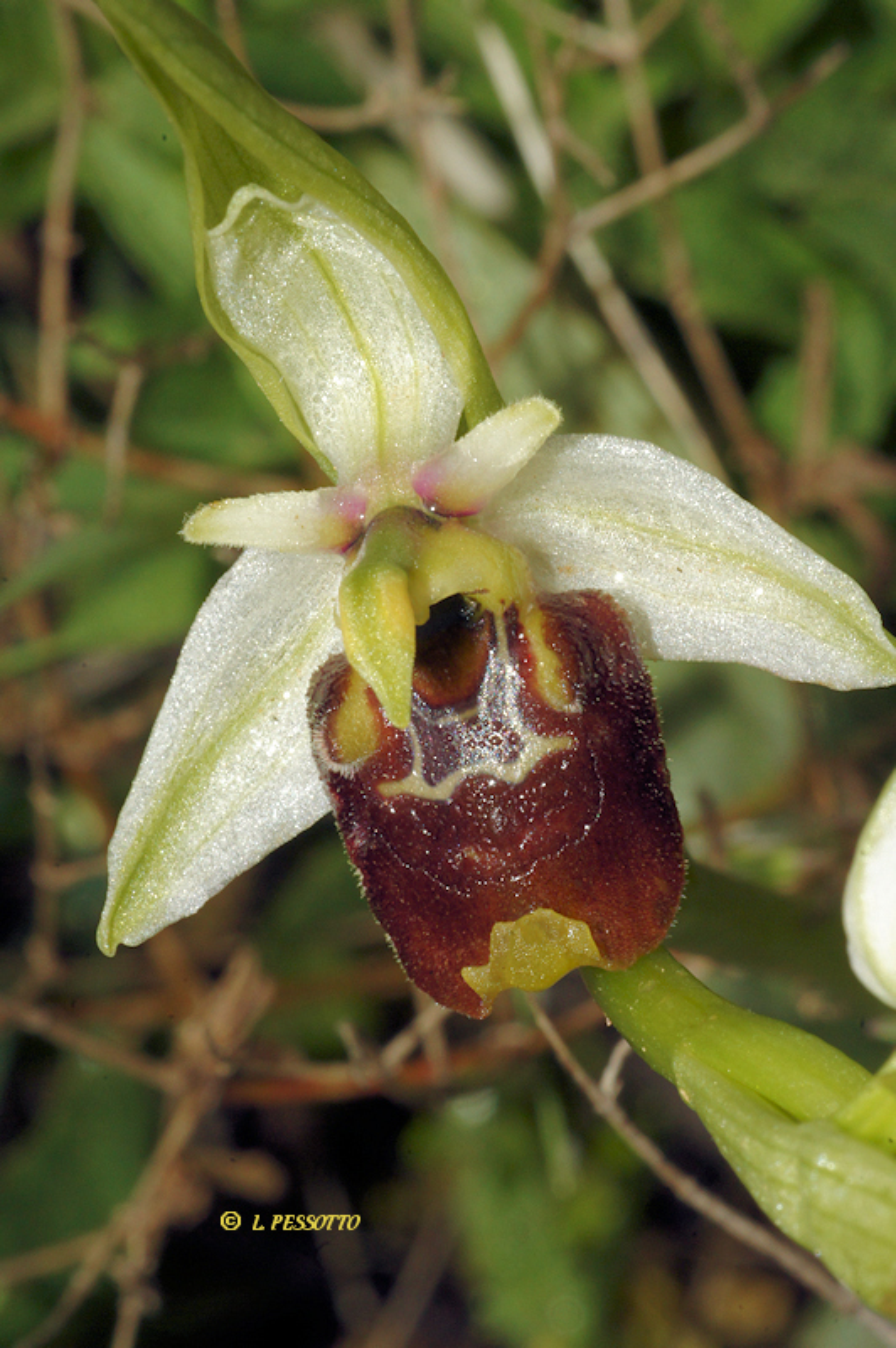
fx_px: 5048
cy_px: 674
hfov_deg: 10.1
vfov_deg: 15.2
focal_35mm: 135
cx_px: 448
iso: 800
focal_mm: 90
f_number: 25
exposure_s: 1/125
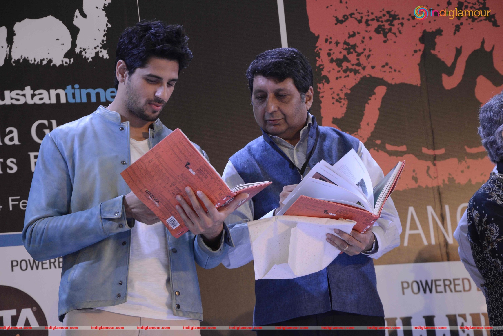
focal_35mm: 139
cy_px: 168
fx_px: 1942
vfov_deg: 9.9
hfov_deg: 14.8
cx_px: 251
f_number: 8
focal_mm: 92
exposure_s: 1/200
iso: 800
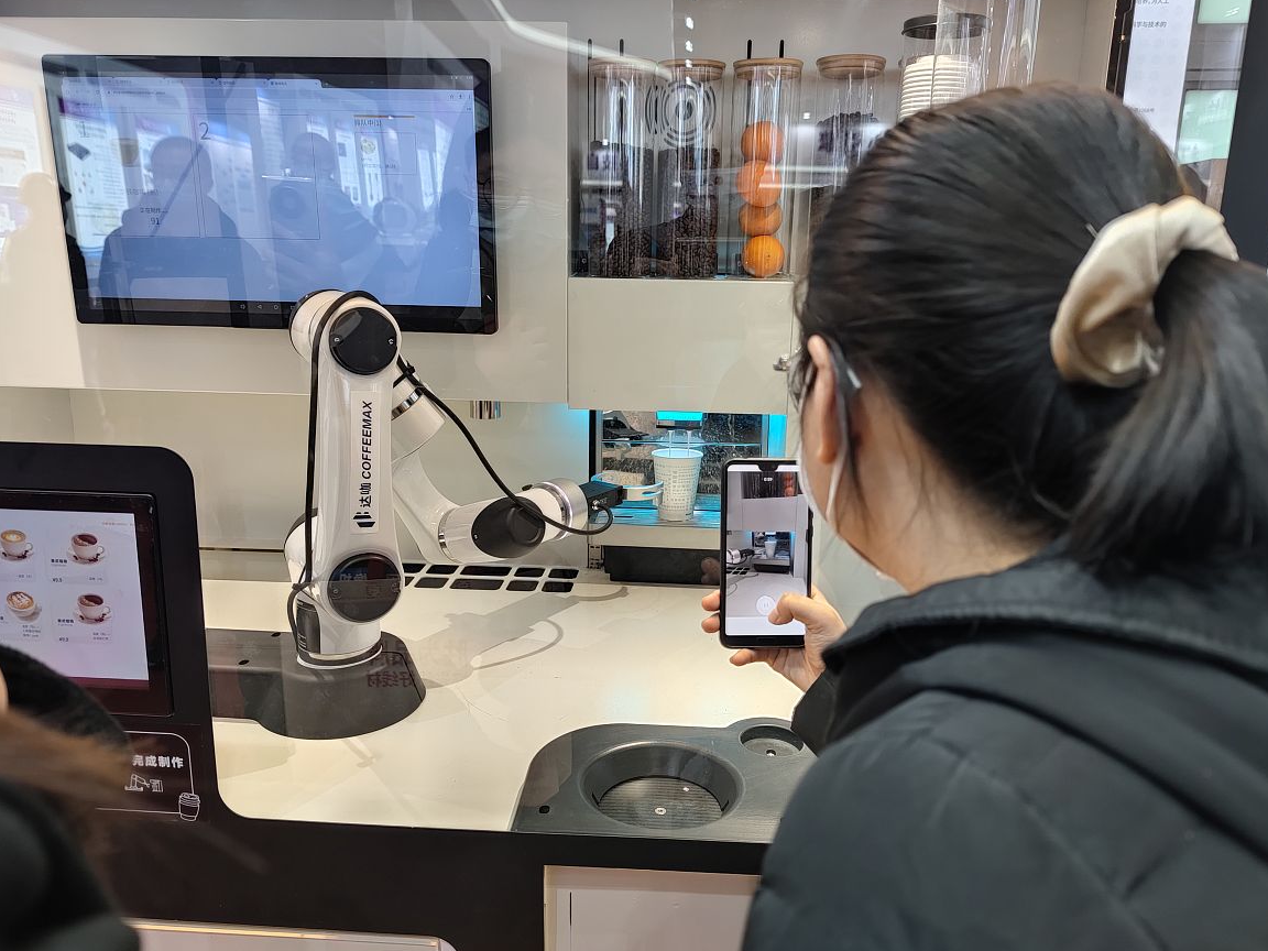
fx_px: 916
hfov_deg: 69.4
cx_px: 658
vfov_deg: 54.9
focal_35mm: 25
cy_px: 470
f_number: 1.85
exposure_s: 1/100
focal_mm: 6.78
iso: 290
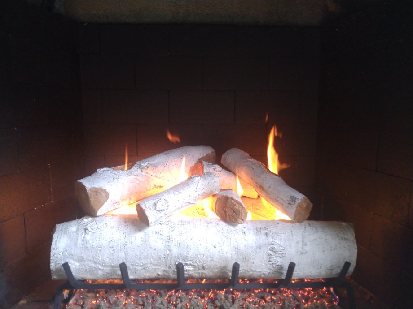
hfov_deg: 81.7
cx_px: 206
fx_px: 239
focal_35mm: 20
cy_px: 154
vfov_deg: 66.0
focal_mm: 3.54
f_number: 2
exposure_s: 1/30
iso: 434
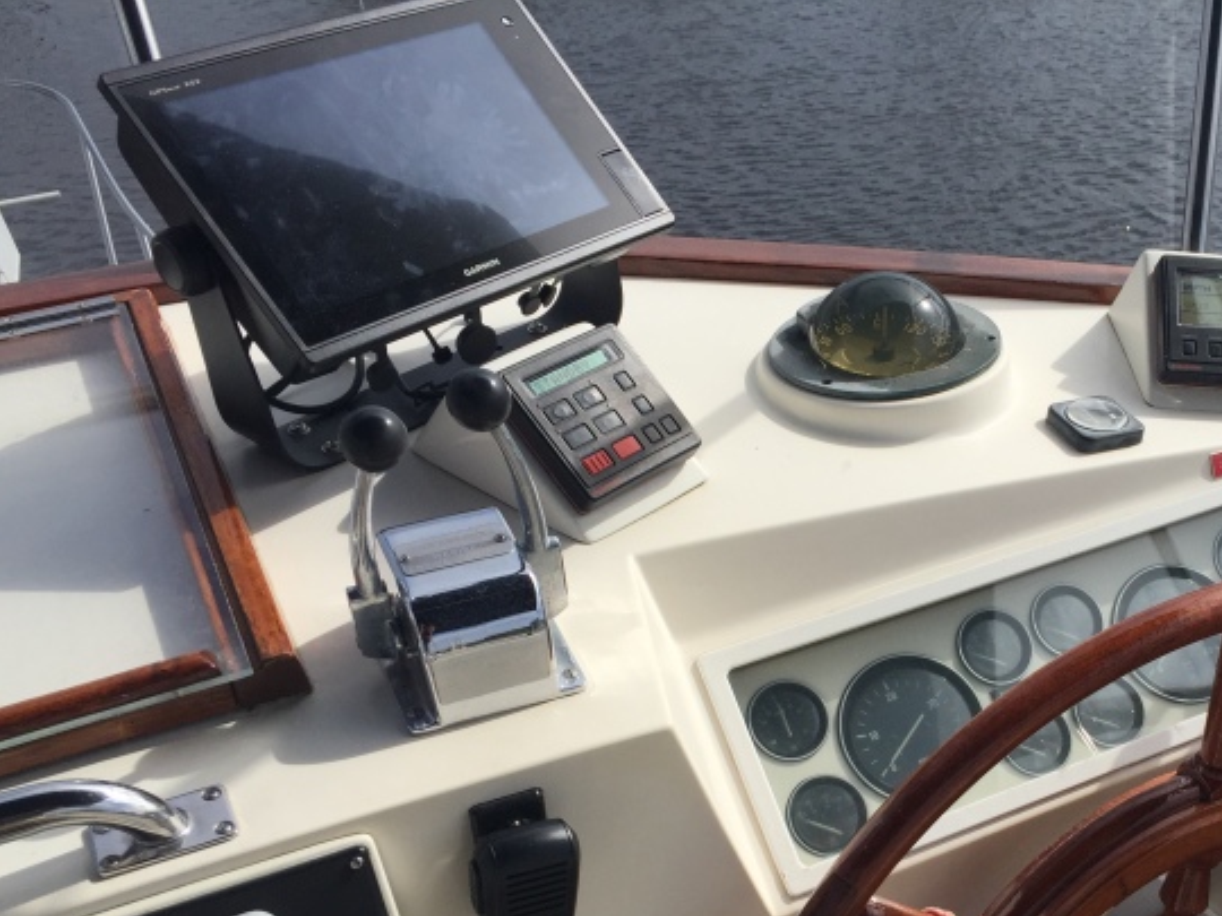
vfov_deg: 33.0
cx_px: 903
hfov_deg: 42.6
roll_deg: +0.4
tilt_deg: -36.3
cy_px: 676
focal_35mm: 43
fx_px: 1518
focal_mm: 4.15
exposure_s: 1/3597
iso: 32
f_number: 2.2
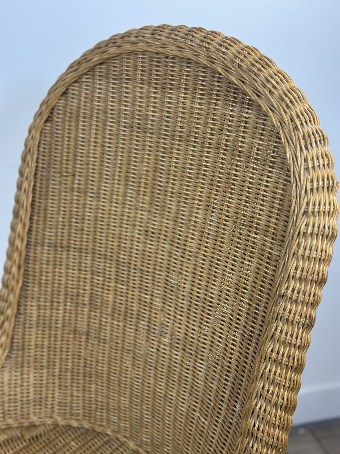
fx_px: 629
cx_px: 170
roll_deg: -0.5
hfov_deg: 30.3
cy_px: 227
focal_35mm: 48
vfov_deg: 39.7
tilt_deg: -22.0
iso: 80
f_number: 1.78
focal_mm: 6.86
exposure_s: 1/100
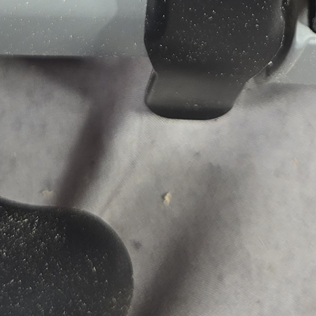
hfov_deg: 13.7
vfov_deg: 12.7
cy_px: -229
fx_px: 1312
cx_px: 186
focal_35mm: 127
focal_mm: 5.4
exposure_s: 1/120
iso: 40
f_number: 1.8
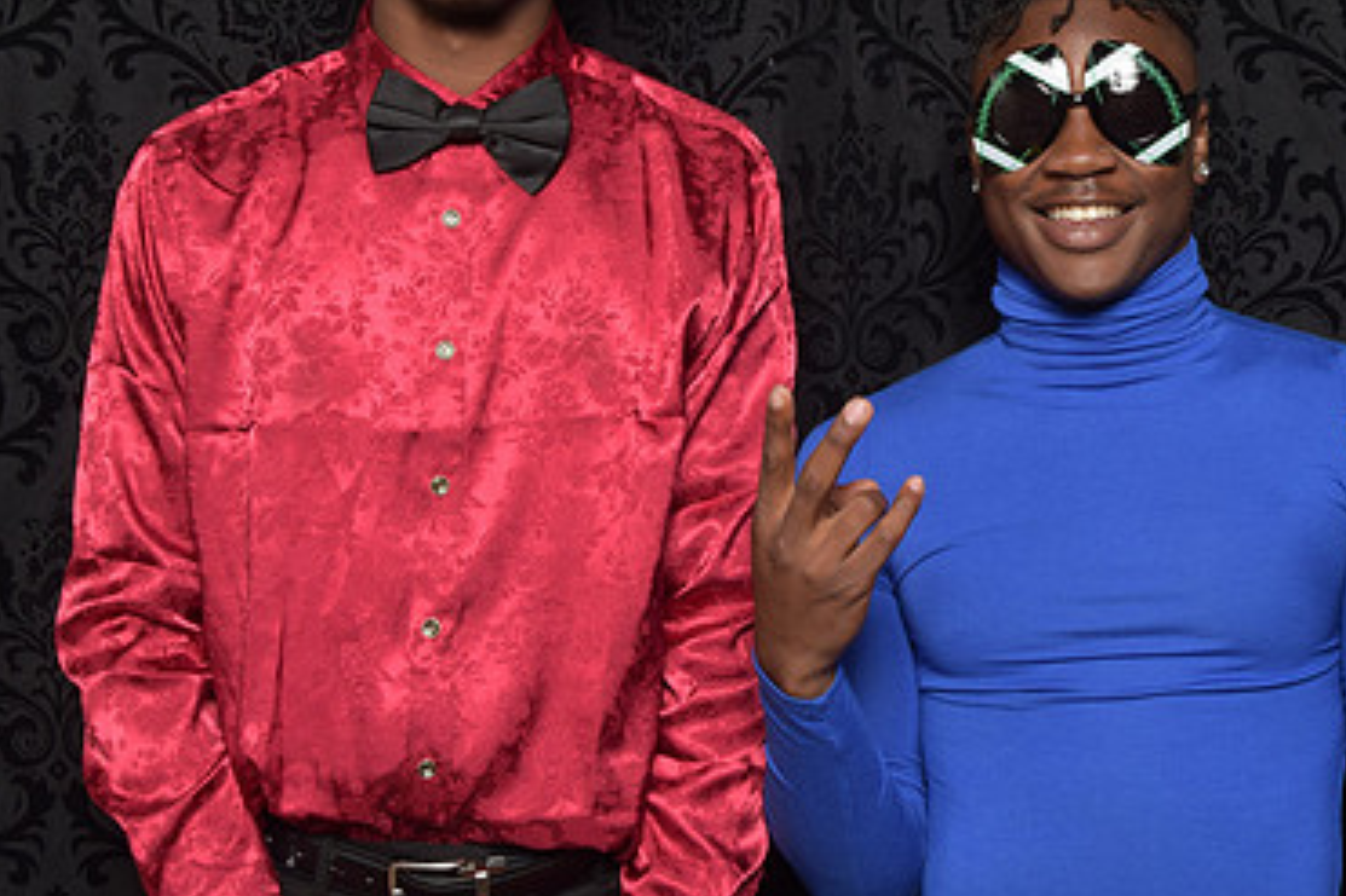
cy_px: 263
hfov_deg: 32.8
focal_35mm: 61
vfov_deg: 22.1
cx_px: 813
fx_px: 2280
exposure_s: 1/60
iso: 500
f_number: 20
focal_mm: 26
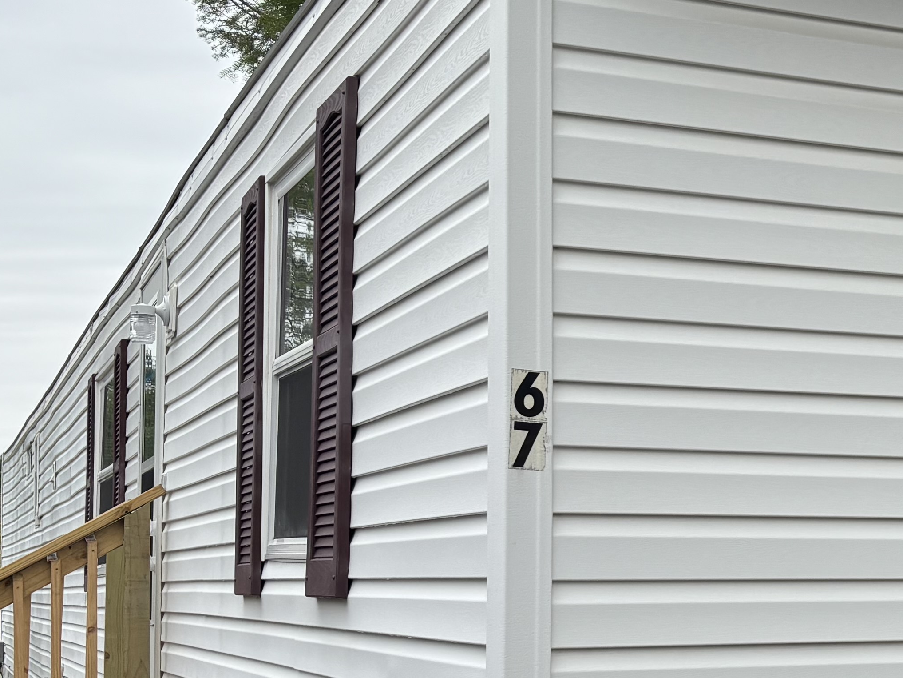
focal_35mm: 73
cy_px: 482
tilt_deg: +4.0
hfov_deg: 25.0
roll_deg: -0.8
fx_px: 1905
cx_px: 960
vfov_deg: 20.1
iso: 50
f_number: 1.6
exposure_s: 1/2857
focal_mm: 5.96
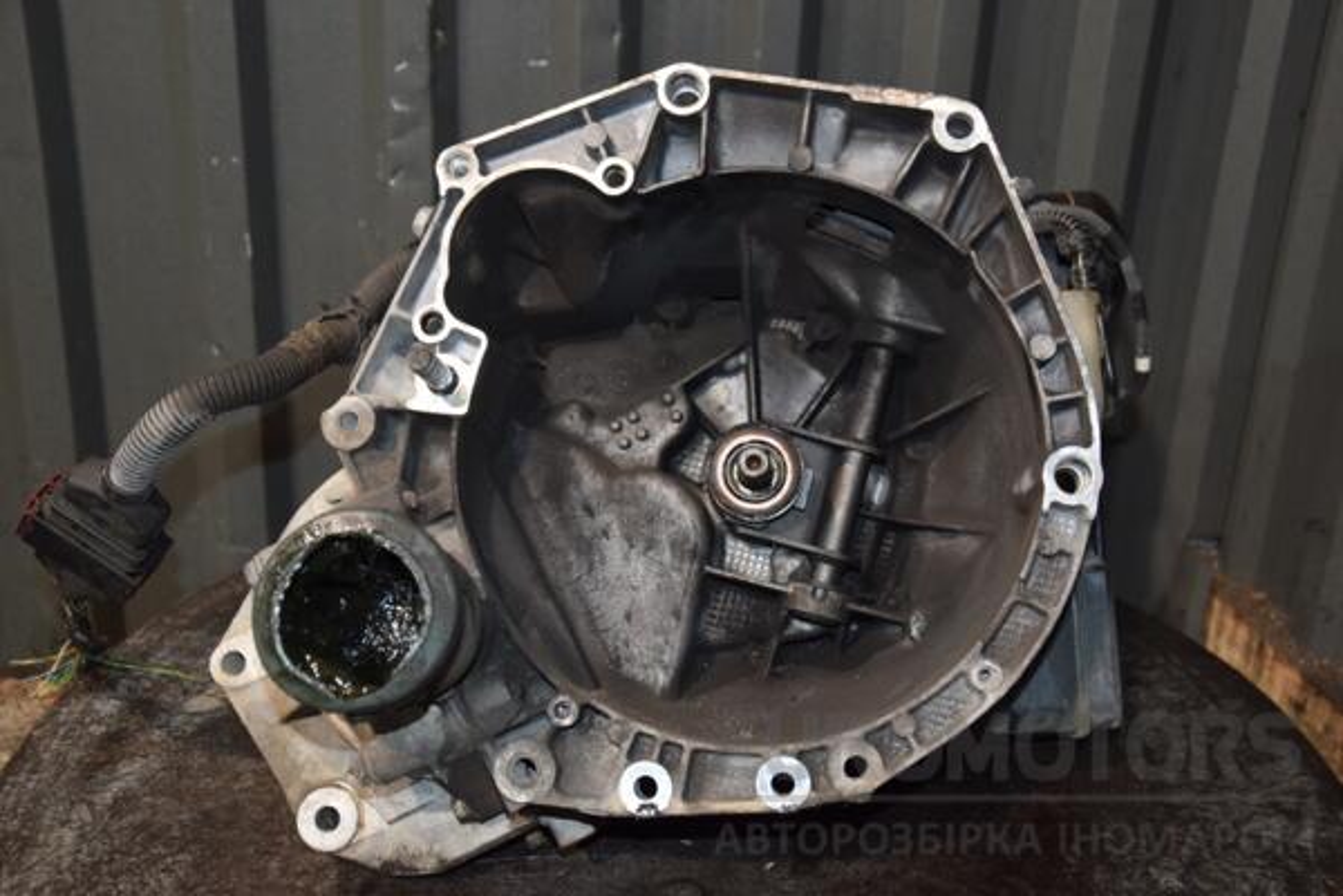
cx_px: 672
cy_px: 448
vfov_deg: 28.1
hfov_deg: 41.1
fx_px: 1791
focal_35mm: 48
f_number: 5
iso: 800
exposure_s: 1/60
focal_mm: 32
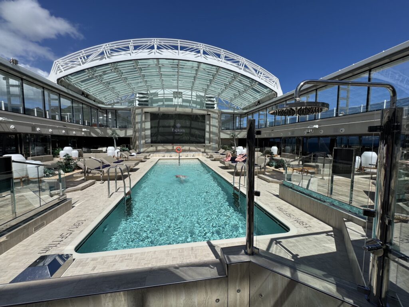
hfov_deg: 102.1
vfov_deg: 85.7
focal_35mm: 14
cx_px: 204
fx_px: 165
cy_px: 154
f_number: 2.2
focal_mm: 2.22
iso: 50
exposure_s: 1/3906
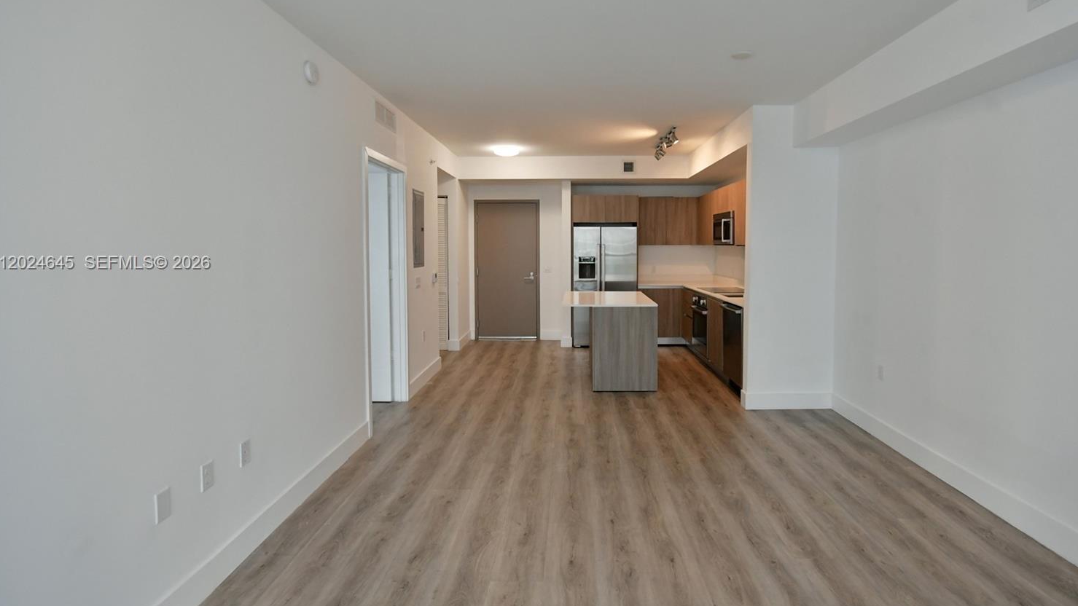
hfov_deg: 95.8
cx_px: 566
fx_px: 486
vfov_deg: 63.7
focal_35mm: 17
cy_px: 264
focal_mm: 10
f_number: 6.3
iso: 2500
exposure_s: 1/100
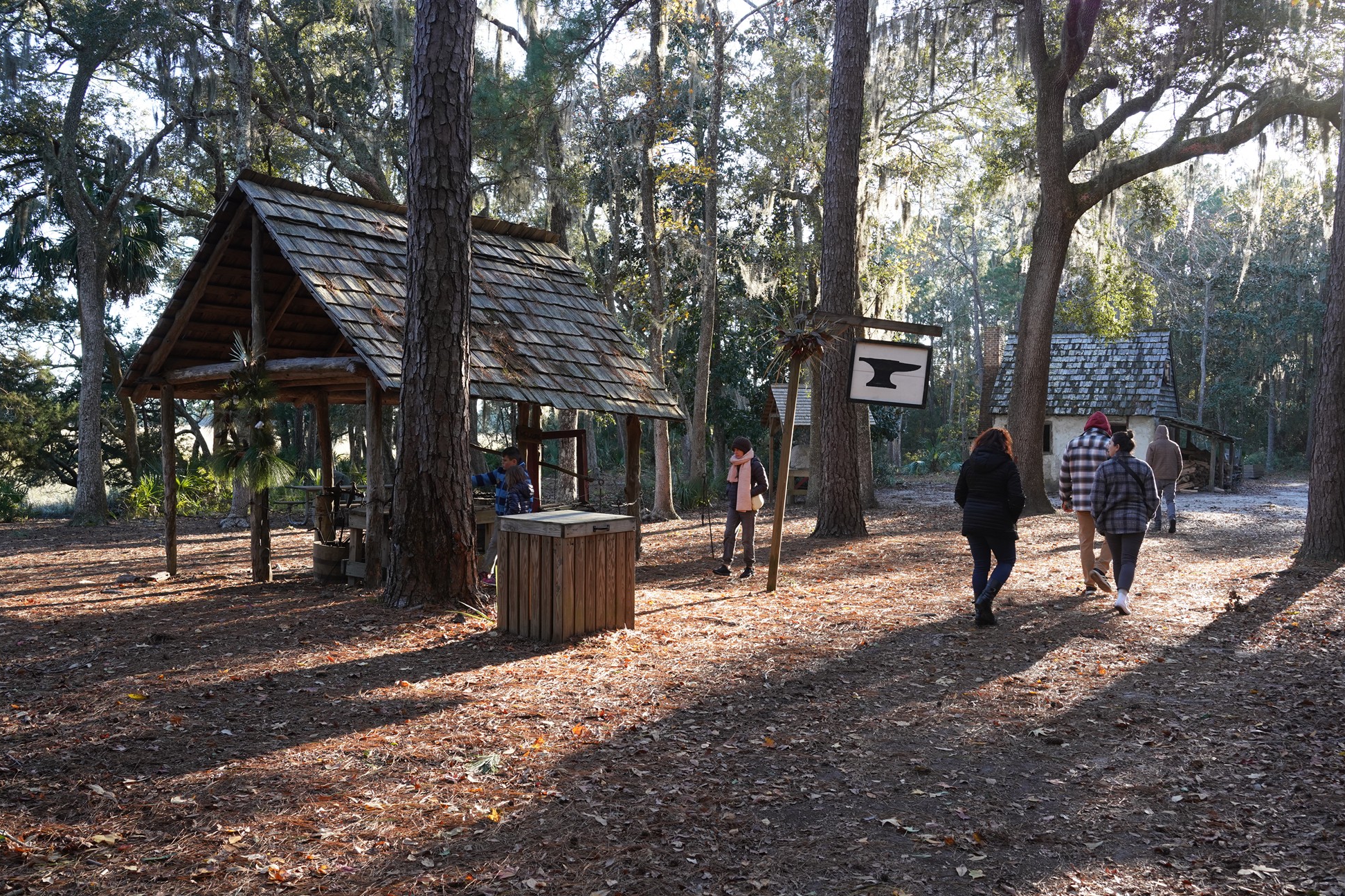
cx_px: 688
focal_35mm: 35
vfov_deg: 37.8
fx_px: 1307
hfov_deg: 54.4
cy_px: 439
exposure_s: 1/100
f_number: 8
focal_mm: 34
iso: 640
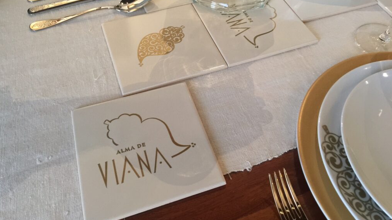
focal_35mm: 32
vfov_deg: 36.5
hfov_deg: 61.0
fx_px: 333
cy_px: 81
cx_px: 198
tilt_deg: -49.7
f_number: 2.2
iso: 160
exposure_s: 1/17
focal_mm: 4.15
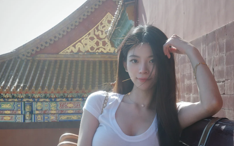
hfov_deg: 33.0
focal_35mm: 62
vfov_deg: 20.9
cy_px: 89
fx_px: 395
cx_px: 118
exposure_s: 1/125
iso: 125
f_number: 9
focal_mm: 26
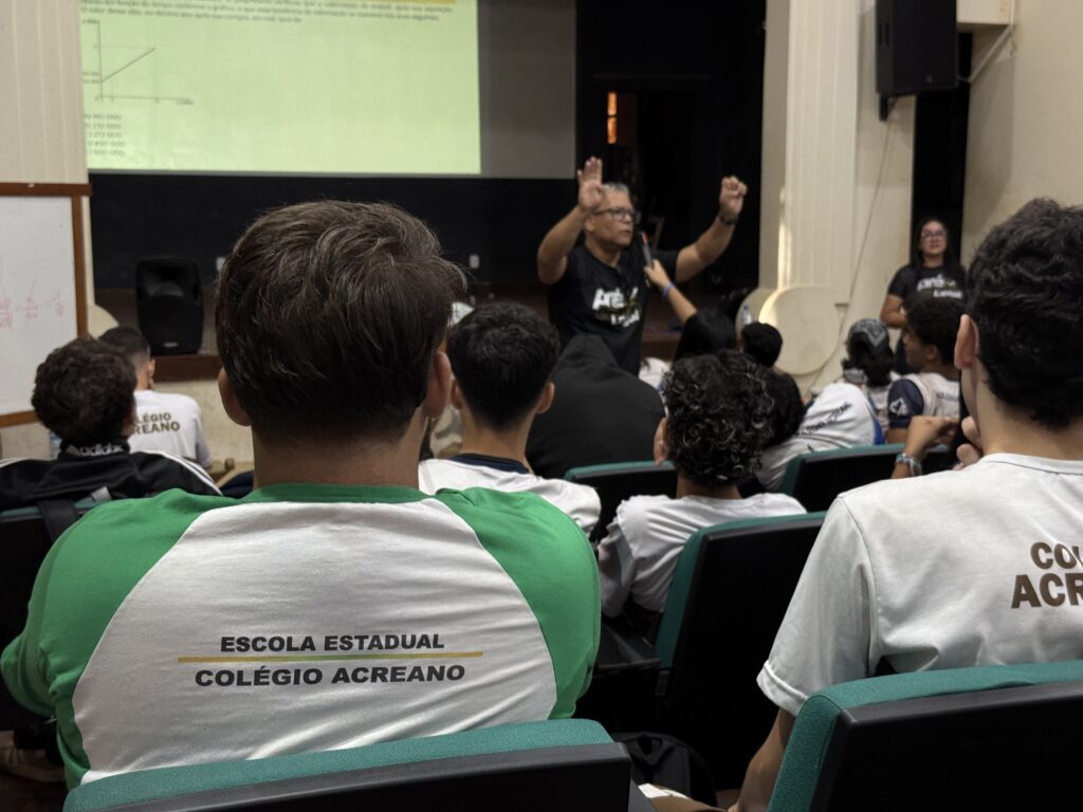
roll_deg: +0.3
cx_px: 542
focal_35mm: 48
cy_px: 406
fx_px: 1502
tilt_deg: -8.4
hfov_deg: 39.7
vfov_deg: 30.3
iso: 100
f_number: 1.78
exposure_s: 1/60
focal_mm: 6.76
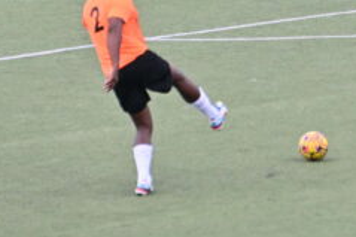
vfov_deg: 2.1
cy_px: -45
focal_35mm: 653
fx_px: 6456
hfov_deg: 3.2
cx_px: 416
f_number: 3.2
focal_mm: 165
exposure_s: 1/4000
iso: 1600
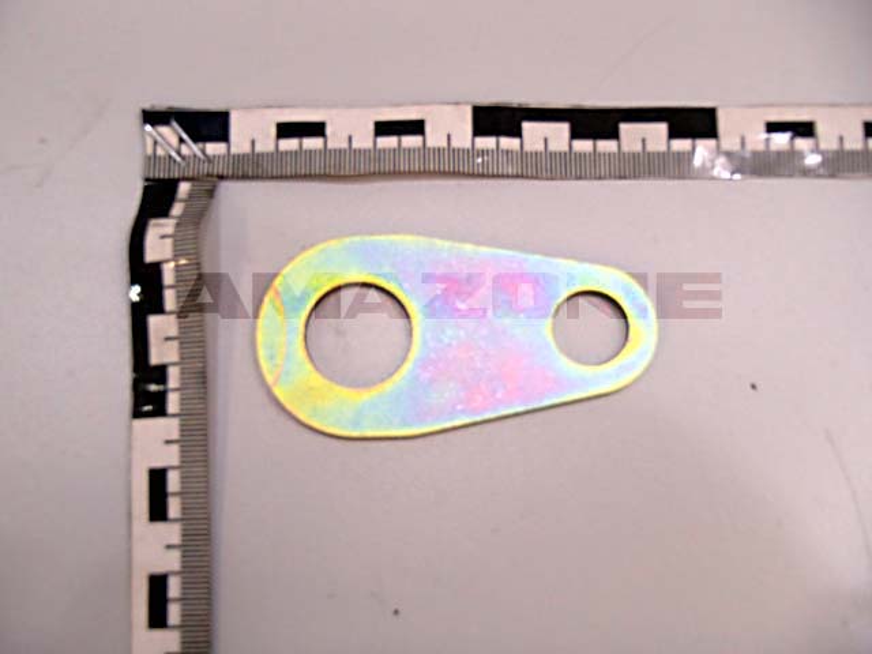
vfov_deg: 33.6
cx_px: 436
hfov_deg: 43.9
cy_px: 327
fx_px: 1083
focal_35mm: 43
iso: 500
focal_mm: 7.73
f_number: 4.8
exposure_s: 1/40
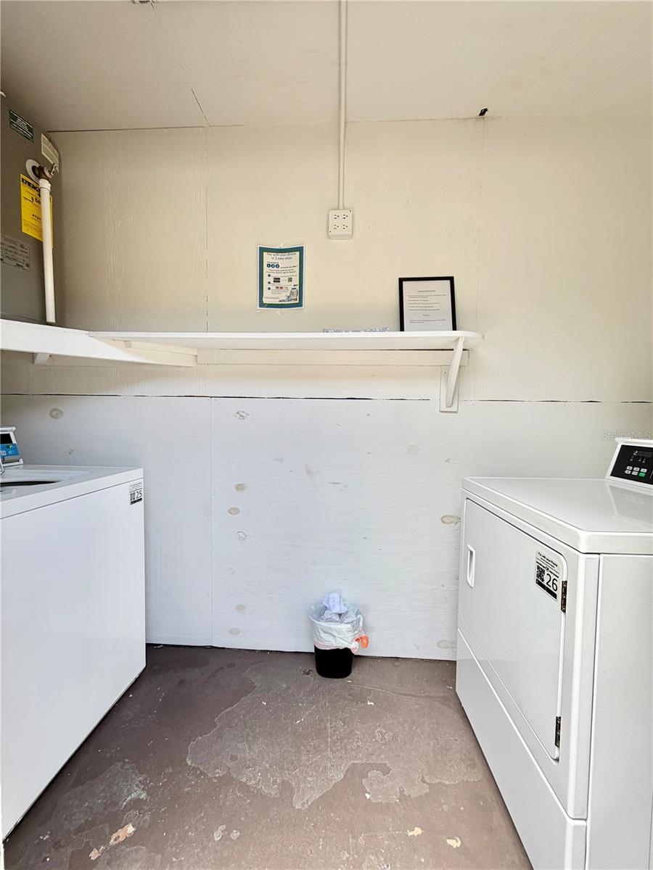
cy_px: 435
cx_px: 326
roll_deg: -2.4
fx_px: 352
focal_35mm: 14
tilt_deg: -3.9
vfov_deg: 102.1
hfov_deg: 85.7
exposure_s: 1/144
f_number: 2.2
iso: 40
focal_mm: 2.22
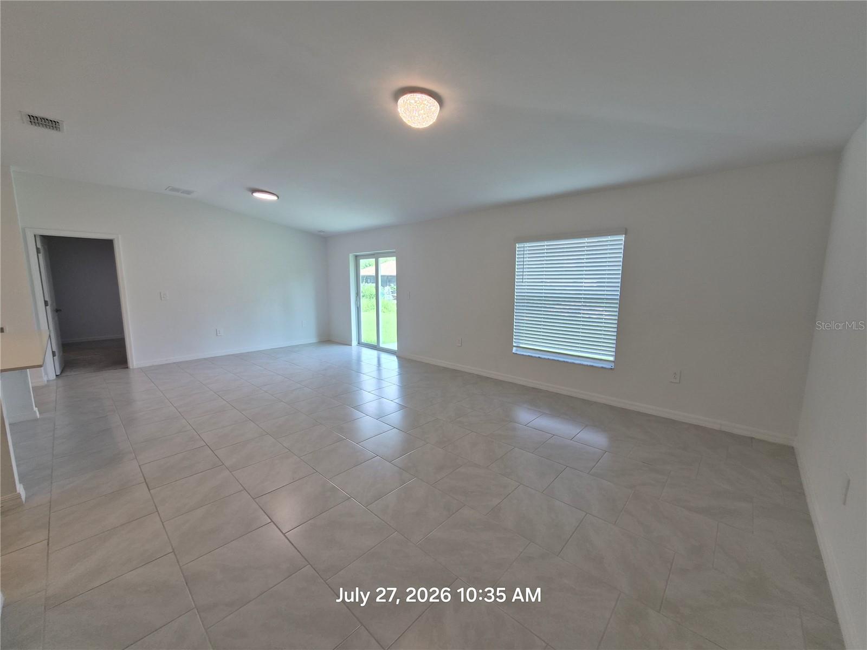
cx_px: 434
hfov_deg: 106.2
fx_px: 326
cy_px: 325
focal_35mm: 13
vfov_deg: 89.9
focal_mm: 1.7
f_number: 2.2
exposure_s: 1/60
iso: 40
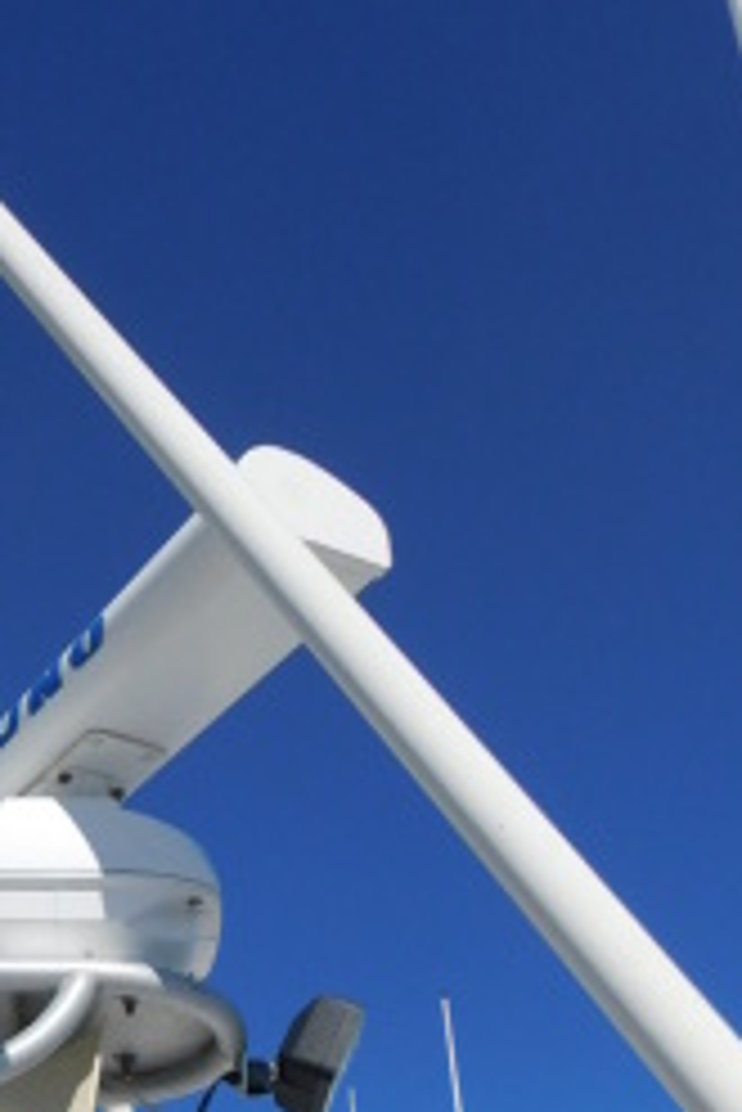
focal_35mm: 58
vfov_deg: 33.1
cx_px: -103
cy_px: 945
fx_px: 1791
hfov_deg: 22.0
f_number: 6
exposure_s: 1/1000
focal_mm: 4
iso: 125
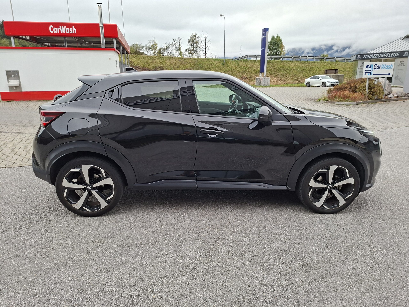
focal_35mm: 23
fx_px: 272
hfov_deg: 73.9
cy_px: 154
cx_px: 204
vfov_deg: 58.9
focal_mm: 5.54
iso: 50
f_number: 1.8
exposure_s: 1/433
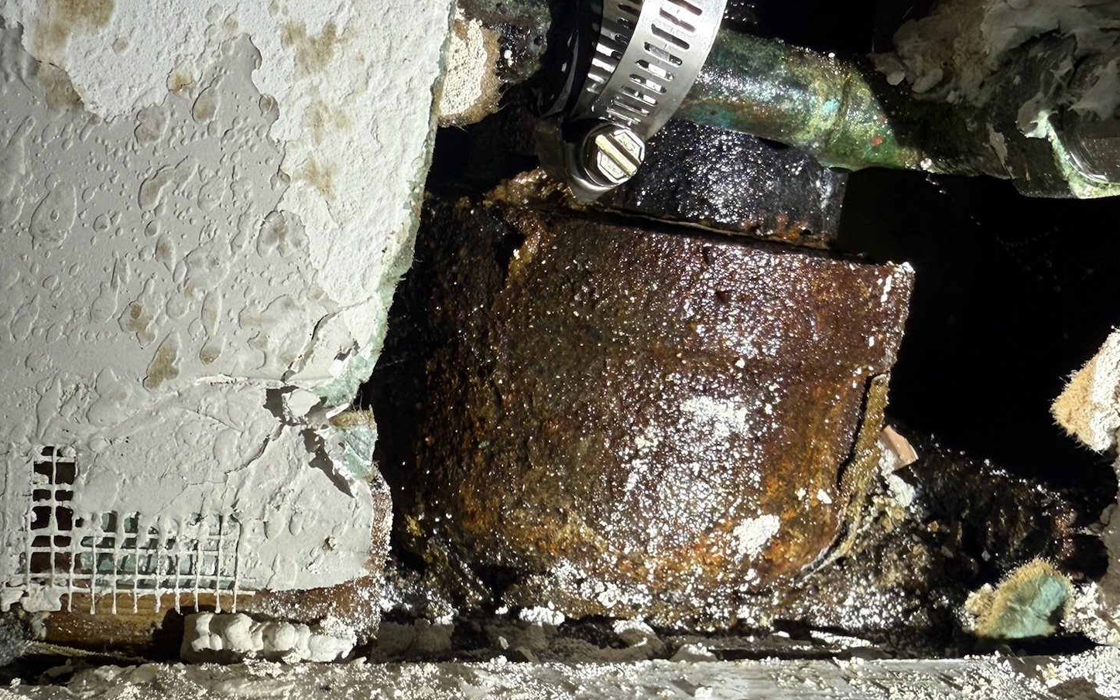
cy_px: 405
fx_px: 1099
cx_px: 573
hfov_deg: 54.0
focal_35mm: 36
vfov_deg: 35.3
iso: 100
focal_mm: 2.22
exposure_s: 1/99
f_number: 2.2
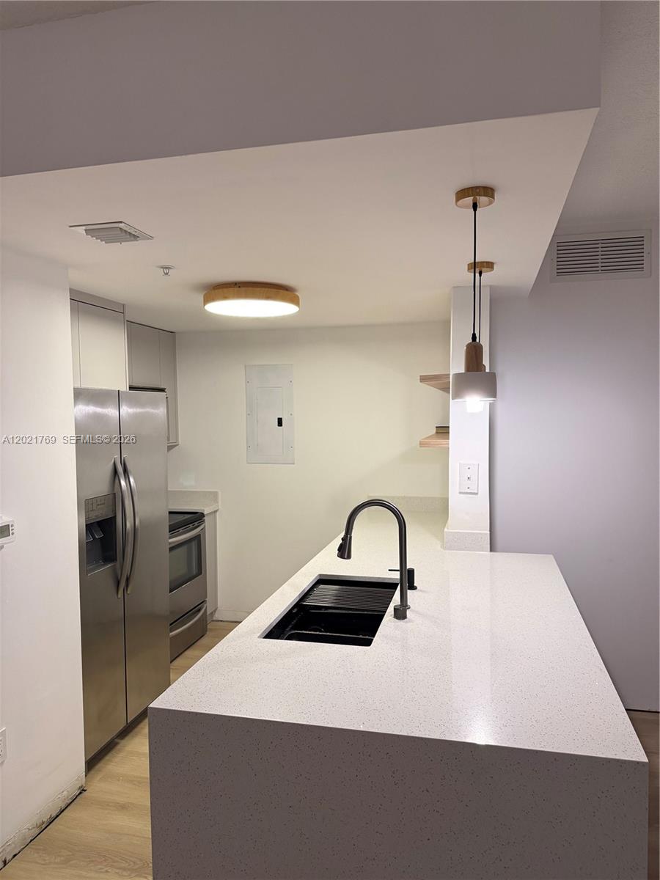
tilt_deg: -3.0
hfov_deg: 56.8
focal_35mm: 24
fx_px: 610
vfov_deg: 71.6
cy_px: 440
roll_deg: +0.8
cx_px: 330
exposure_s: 1/120
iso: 400
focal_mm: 6.76
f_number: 1.78
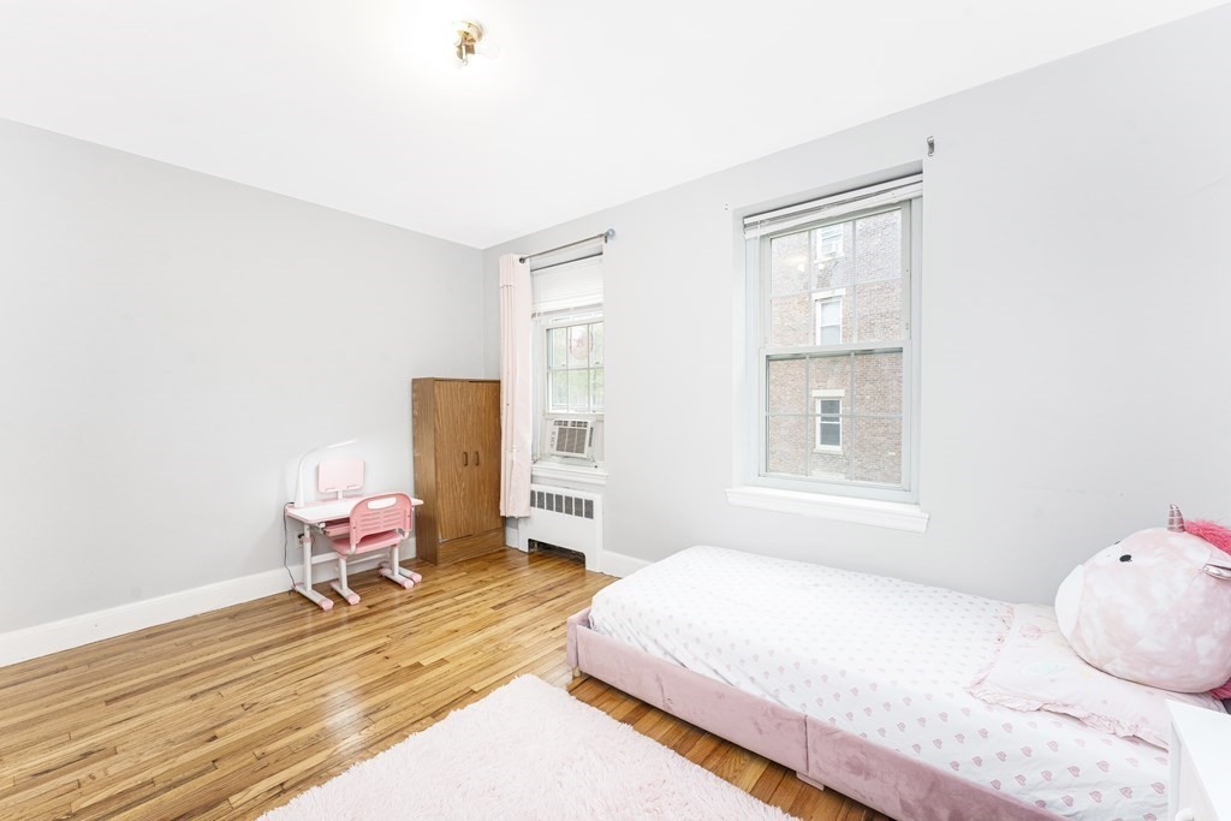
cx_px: 616
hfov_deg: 104.2
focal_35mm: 14
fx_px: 479
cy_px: 410
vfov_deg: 81.2
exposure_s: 1/80
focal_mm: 14
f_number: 9
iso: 1600
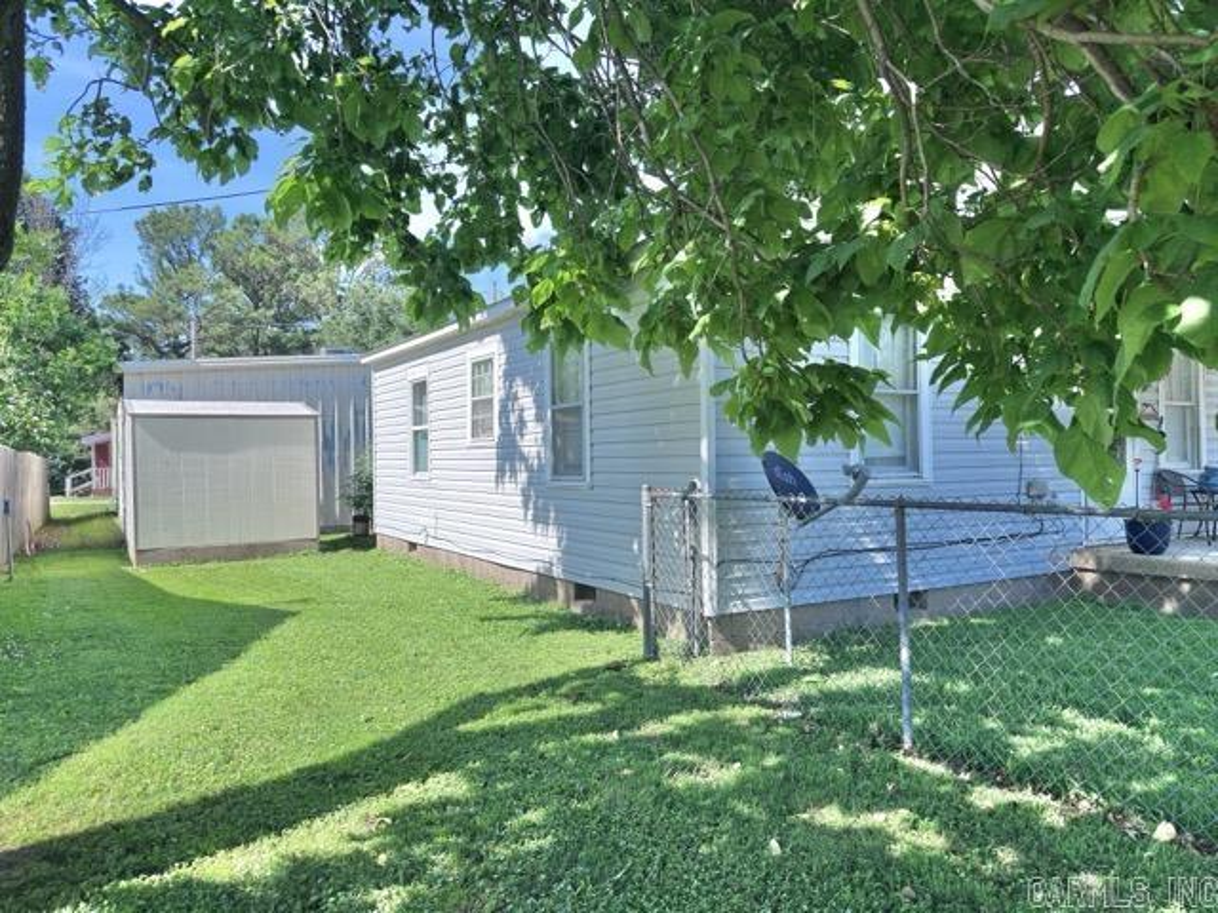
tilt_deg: +0.5
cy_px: 456
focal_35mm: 24
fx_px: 844
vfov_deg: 56.8
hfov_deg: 71.6
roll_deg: +0.1
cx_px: 609
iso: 100
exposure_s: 1/997
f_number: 1.78
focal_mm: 6.76
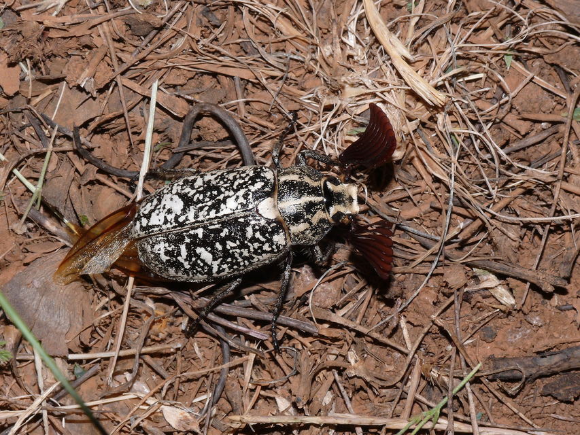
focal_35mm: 132
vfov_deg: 11.2
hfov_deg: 14.9
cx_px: 290
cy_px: 218
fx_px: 2212
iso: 100
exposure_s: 1/640
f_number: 11
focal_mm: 27.9
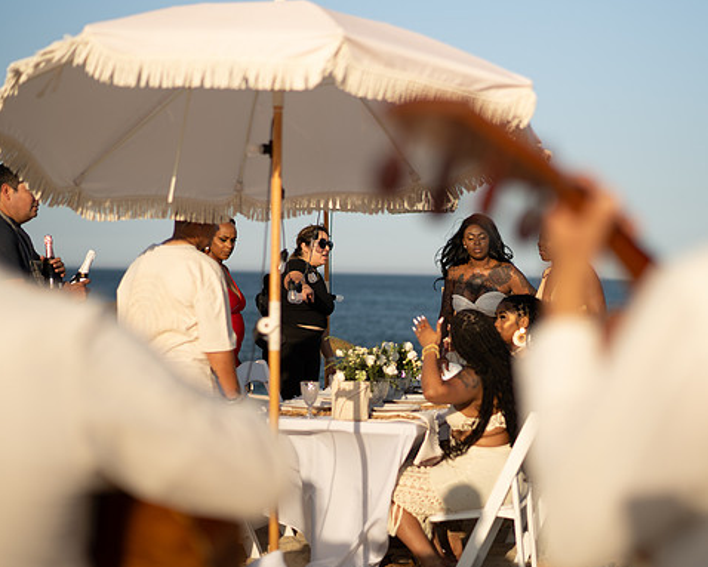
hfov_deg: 28.6
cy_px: 284
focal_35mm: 66
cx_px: 424
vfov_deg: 23.2
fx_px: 1384
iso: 100
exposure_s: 1/8000
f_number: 1.8
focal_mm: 58
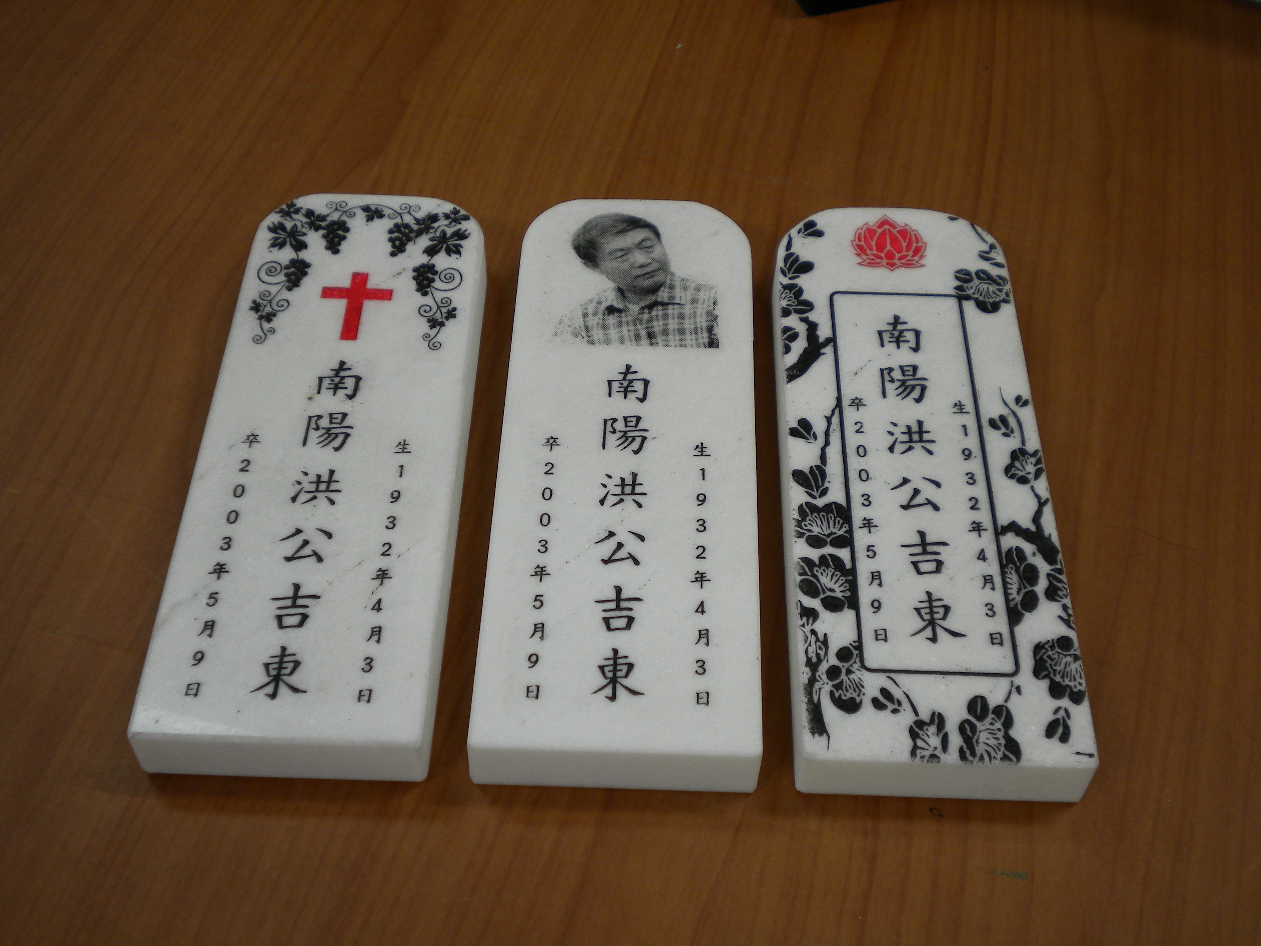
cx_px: 630
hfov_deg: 45.8
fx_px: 1494
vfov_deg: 35.1
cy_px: 473
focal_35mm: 41
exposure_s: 1/18
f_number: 3.5
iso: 80
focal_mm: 7.4
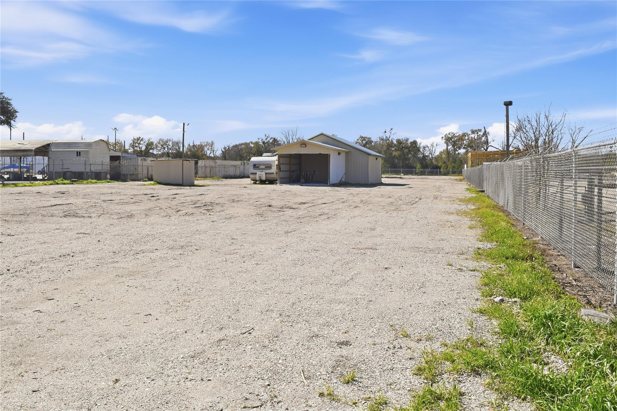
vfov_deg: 47.9
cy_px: 206
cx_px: 308
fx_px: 463
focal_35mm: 27
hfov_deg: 67.4
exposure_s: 1/500
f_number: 11
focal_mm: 18
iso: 200
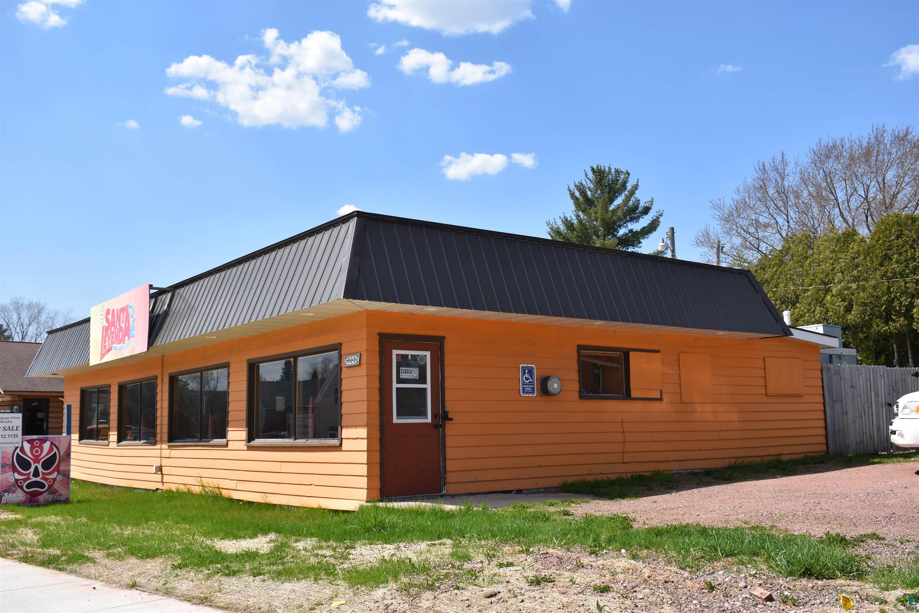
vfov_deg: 36.9
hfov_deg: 53.1
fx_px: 919
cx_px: 460
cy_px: 306
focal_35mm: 36
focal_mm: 24
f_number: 8
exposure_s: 1/250
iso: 100
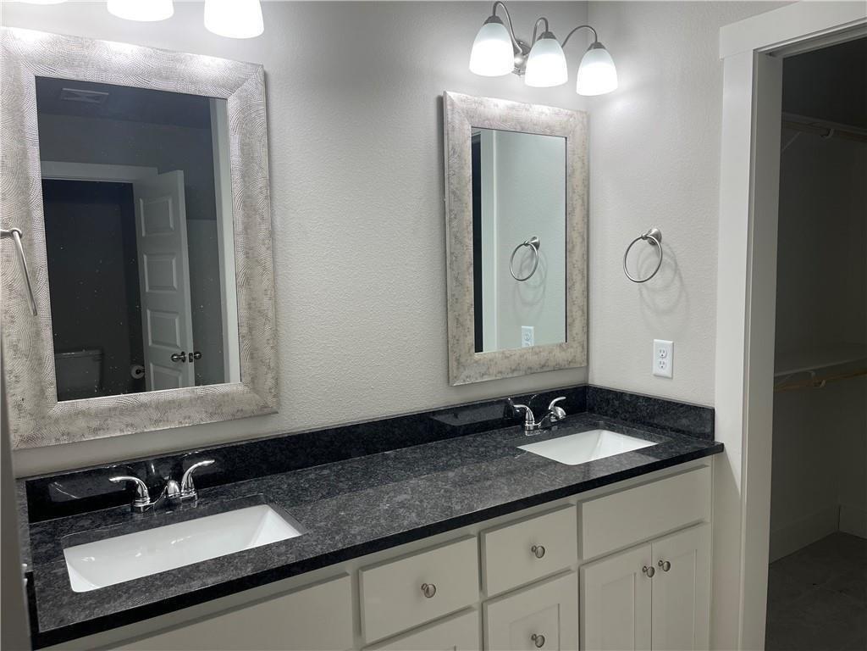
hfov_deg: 67.3
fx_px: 651
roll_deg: +1.3
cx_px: 434
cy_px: 326
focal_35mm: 26
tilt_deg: -4.4
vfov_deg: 53.1
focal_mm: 5.1
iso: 50
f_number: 1.6
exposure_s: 1/120
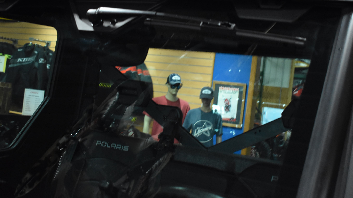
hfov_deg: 41.7
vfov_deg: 24.1
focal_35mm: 50
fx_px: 464
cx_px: 176
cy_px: 80
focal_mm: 31
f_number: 4.2
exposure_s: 1/125
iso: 2500
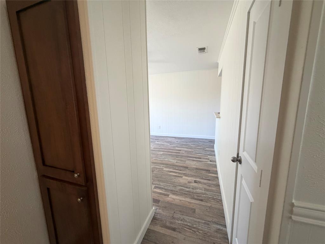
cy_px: 122
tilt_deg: -7.9
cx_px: 162
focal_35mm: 14
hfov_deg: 102.1
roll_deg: +1.6
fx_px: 131
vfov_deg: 85.7
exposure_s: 1/120
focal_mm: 2.22
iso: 250
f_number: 2.2
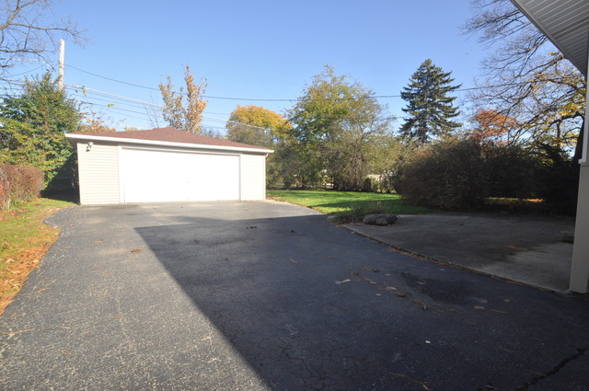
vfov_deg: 71.9
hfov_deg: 95.1
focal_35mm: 16
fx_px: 270
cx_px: 294
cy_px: 196
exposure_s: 1/200
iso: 640
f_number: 16
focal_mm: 11
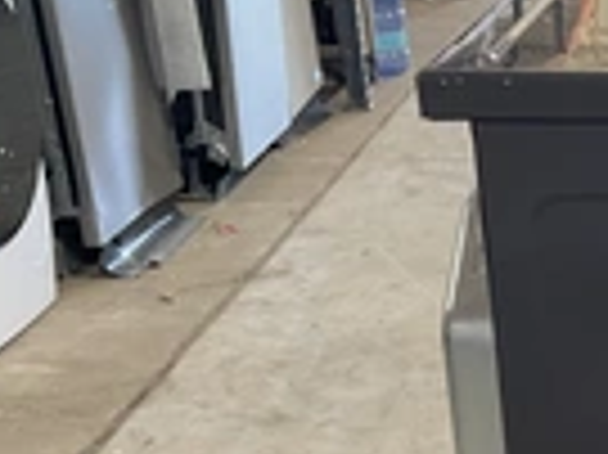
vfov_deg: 16.8
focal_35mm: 86
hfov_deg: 20.7
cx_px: 797
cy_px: 432
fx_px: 1509
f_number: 1.8
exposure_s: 1/60
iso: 125
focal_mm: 3
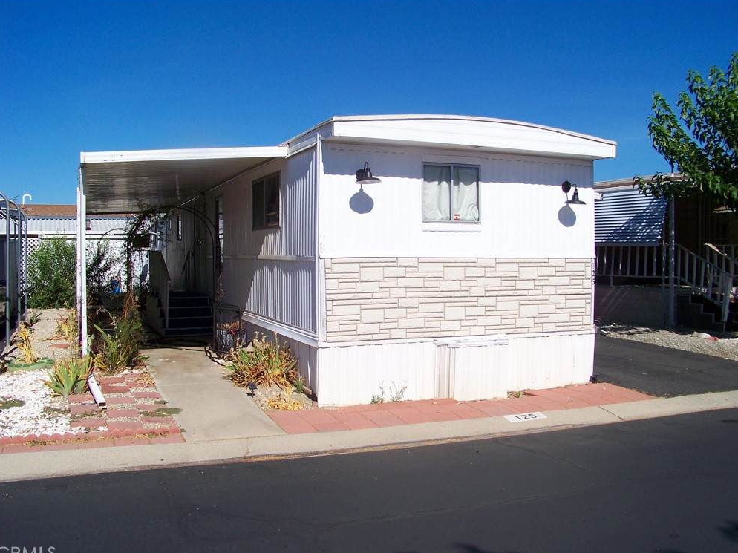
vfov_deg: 41.8
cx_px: 371
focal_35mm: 34
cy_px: 279
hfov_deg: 54.0
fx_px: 725
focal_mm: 5.85
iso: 64
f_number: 3.6
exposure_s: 1/1250
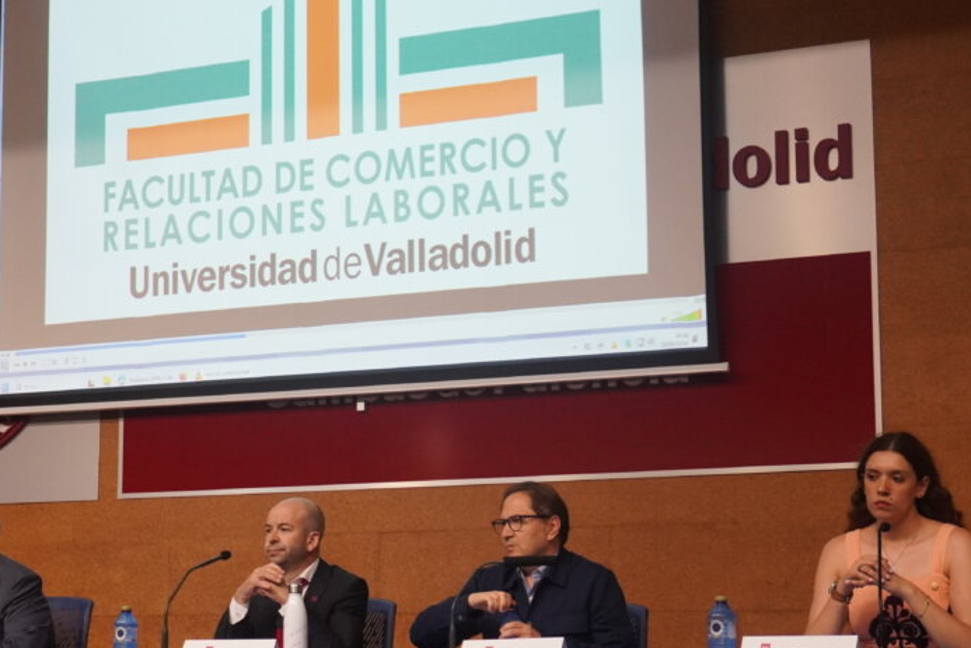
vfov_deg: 15.9
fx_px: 2317
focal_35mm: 86
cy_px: 354
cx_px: 205
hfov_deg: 23.3
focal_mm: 31
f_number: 5
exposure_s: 1/160
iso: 1250
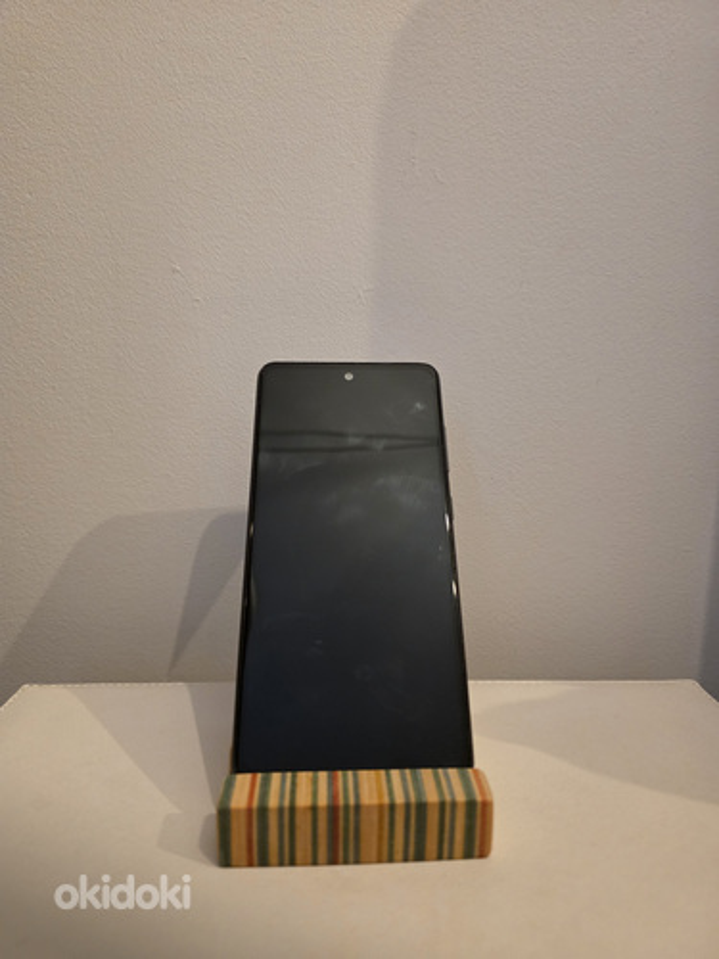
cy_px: 480
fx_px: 637
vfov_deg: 73.9
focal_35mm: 23
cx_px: 360
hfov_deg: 58.9
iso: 1250
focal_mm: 6.3
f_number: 1.7
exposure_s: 1/100
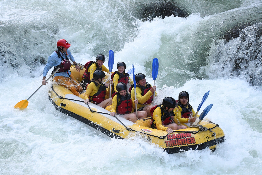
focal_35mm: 52
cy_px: 88
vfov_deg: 26.0
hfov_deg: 38.2
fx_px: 378
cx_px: 131
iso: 2000
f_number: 5.6
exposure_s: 1/1250
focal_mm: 35
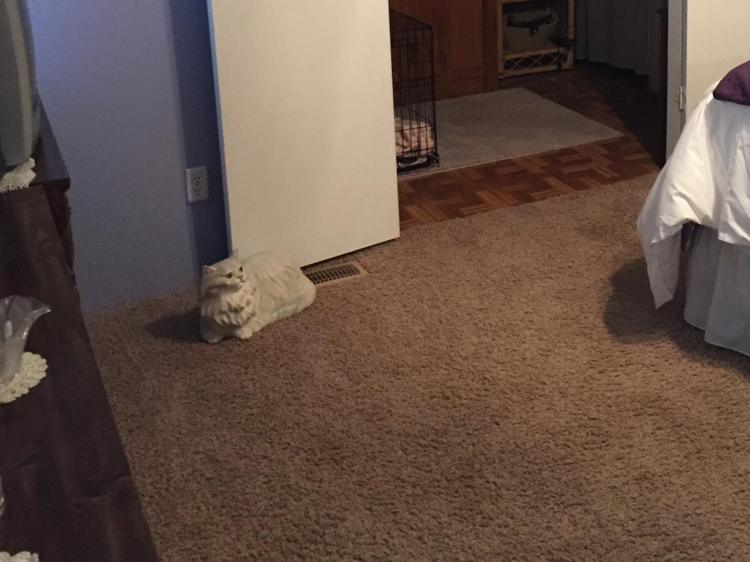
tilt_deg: -13.3
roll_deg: +1.8
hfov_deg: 39.5
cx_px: 449
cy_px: 38
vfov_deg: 28.9
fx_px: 1040
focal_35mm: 48
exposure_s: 1/15
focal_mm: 4.15
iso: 250
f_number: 2.2
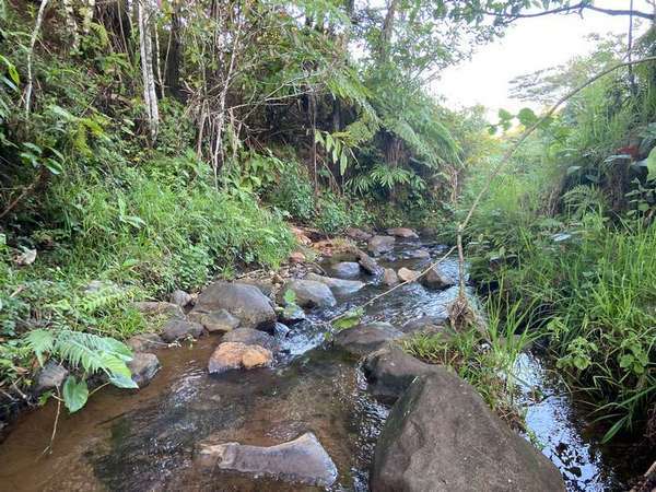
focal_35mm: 26
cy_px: 246
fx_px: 493
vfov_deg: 53.1
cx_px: 328
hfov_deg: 67.3
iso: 160
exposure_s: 1/60
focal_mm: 4.25
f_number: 1.8
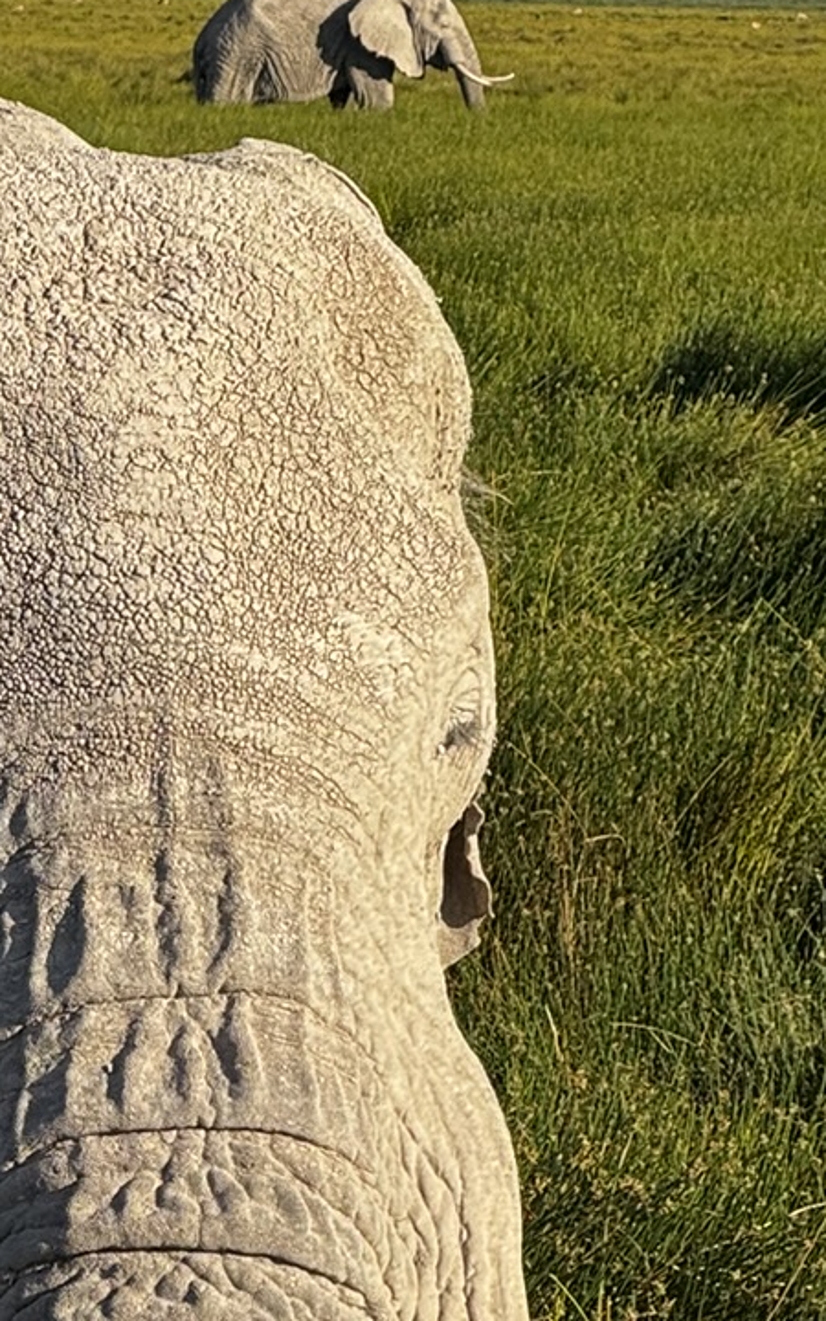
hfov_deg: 3.6
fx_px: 13038
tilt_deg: -6.5
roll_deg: -0.6
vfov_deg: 5.8
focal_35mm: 362
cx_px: -415
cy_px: 1176
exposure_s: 1/736
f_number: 2.8
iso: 50
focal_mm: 15.66
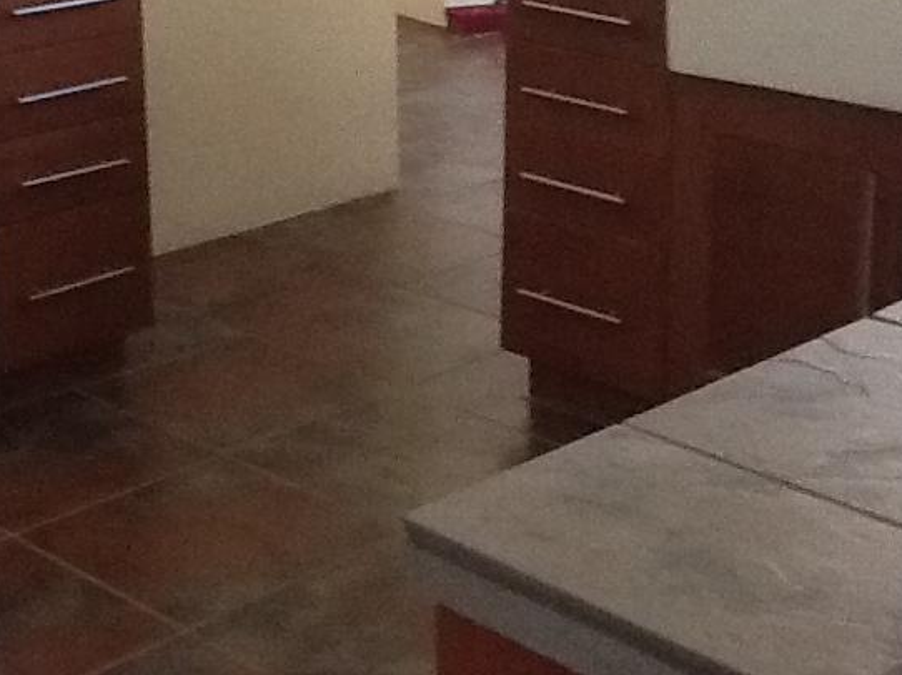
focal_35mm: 78
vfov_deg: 18.6
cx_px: 364
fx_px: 2032
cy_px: 80
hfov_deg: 25.0
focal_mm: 2.03
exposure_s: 1/30
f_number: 2.4
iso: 250
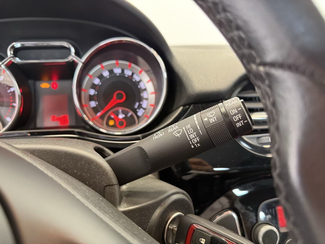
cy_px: 122
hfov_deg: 71.6
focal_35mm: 24
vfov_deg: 56.8
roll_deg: -0.1
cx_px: 162
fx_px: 225
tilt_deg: -17.7
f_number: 1.78
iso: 500
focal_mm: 6.76
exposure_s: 1/50
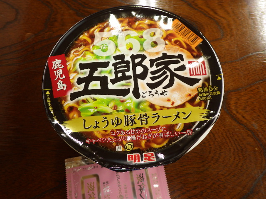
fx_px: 238
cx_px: 133
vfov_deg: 45.4
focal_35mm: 31
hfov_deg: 58.4
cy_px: 100
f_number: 2.3
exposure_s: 1/50
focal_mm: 5.5
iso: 200
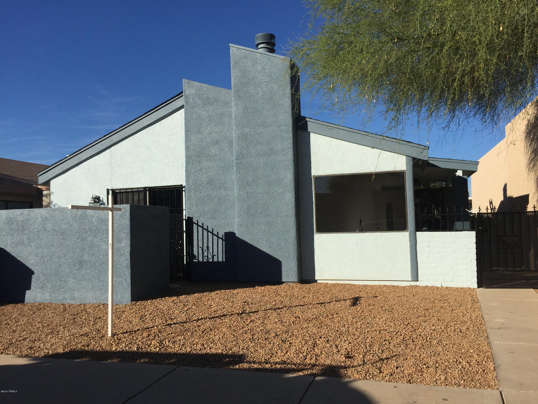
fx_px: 451
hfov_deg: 61.7
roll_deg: +1.0
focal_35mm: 29
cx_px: 269
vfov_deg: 48.2
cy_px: 202
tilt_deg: +3.3
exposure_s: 1/4405
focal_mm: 4.15
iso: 32
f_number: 2.2
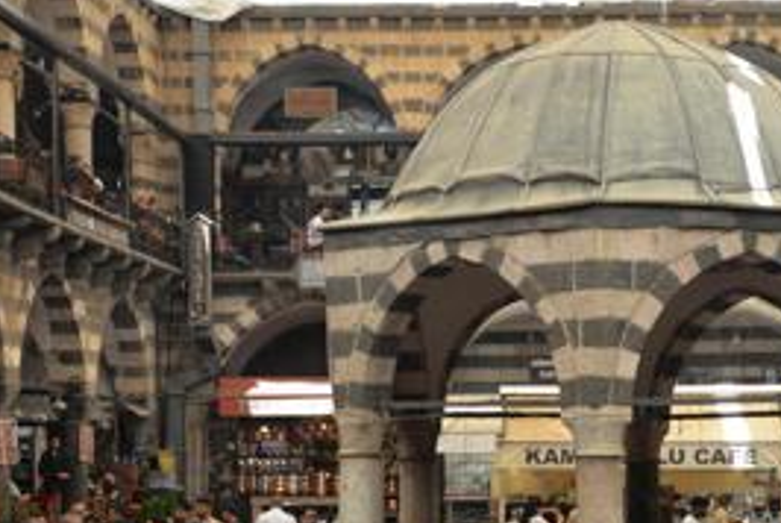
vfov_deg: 16.2
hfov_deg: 24.2
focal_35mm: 83
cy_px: 502
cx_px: 593
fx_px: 1803
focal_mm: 36
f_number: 5.6
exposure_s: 1/125
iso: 200
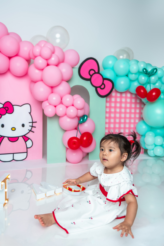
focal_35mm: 32
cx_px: 82
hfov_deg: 41.1
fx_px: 219
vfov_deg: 58.7
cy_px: 123
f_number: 4
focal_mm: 32
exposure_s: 1/160
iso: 250
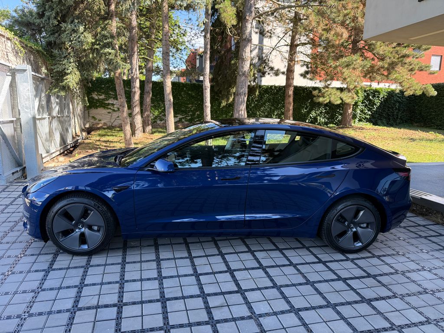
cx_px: 222
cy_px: 166
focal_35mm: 24
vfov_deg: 56.8
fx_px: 308
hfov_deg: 71.6
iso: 100
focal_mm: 6.76
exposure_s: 1/381
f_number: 1.78
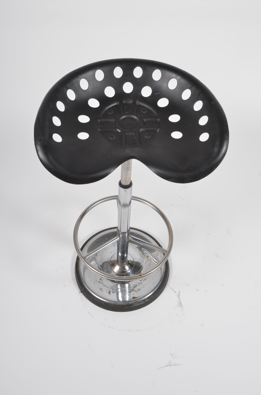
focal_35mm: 36
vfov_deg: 53.2
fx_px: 393
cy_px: 198
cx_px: 130
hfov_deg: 36.7
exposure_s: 1/125
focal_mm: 24
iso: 100
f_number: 11
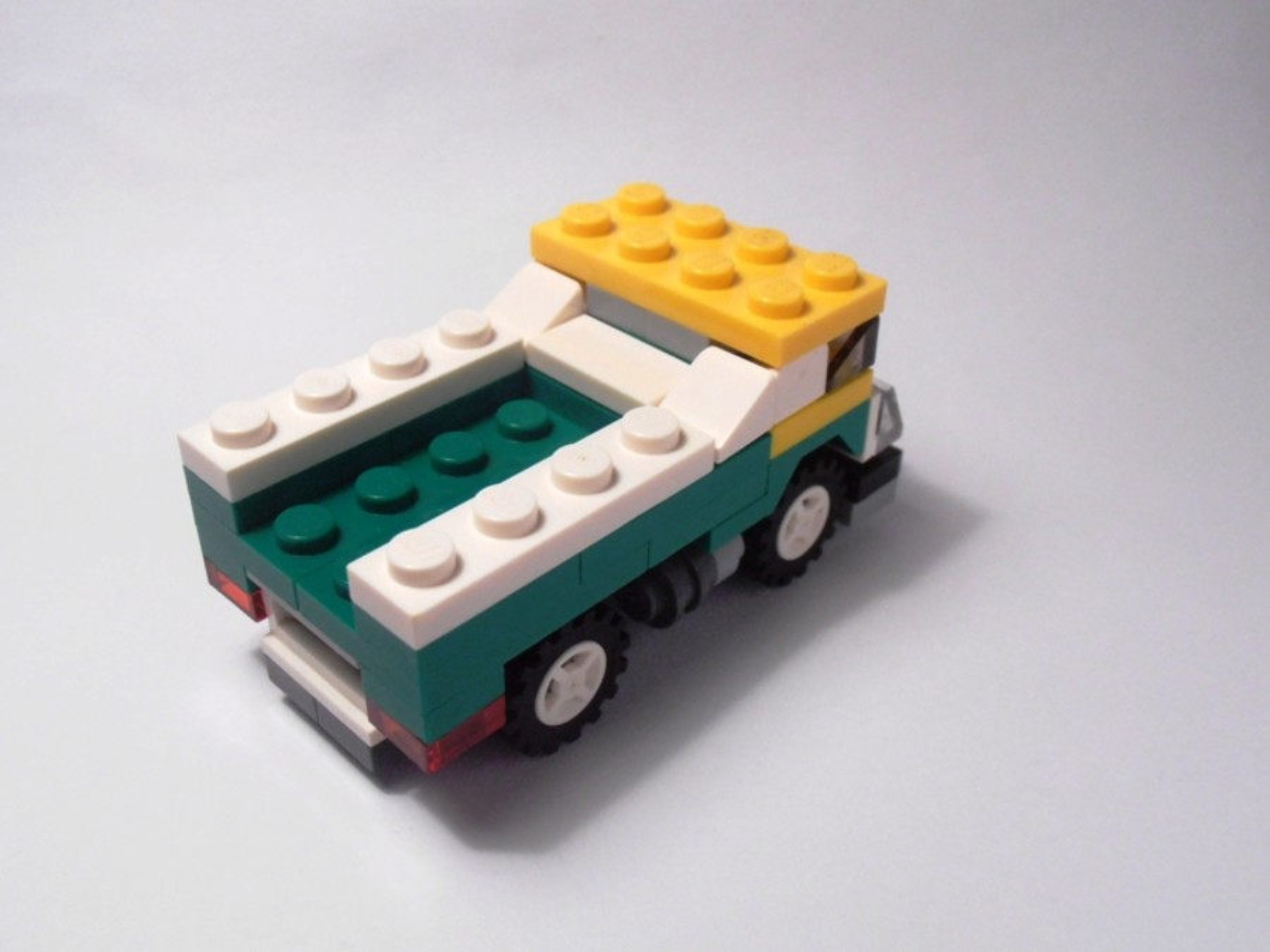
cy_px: 476
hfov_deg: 50.1
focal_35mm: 37
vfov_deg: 38.7
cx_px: 635
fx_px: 1357
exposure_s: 1/320
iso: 250
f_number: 3.9
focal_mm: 6.61
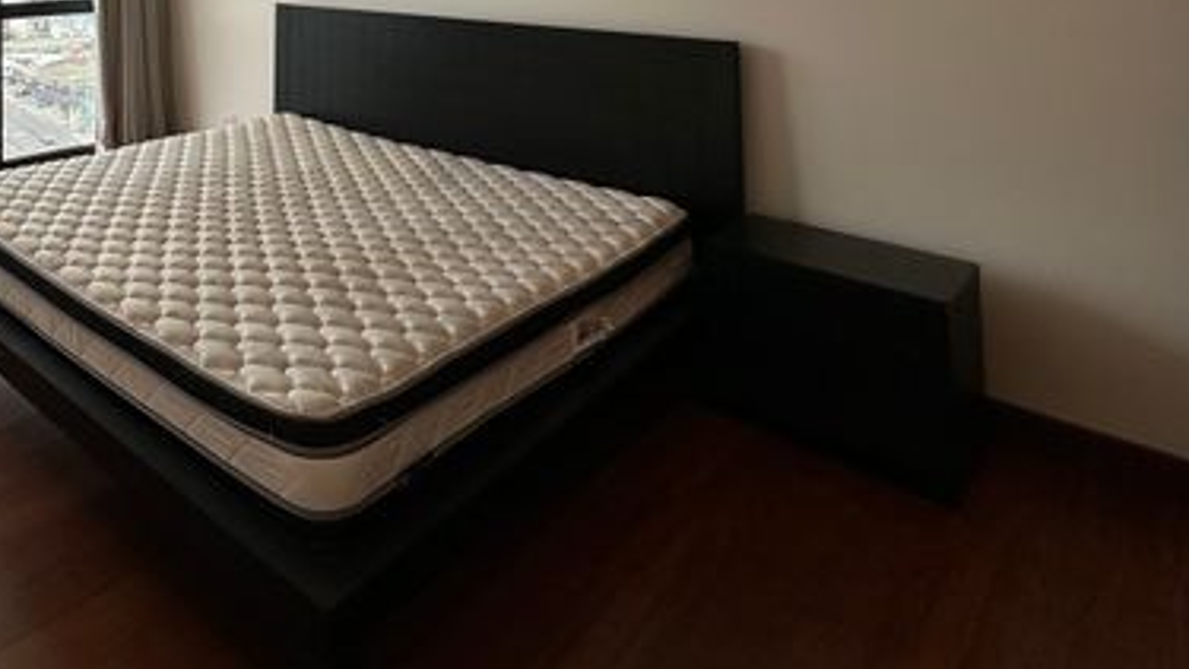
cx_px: 184
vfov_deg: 36.6
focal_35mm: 26
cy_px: -89
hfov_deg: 63.4
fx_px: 820
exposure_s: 1/334
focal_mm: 2.22
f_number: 2.2
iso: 40
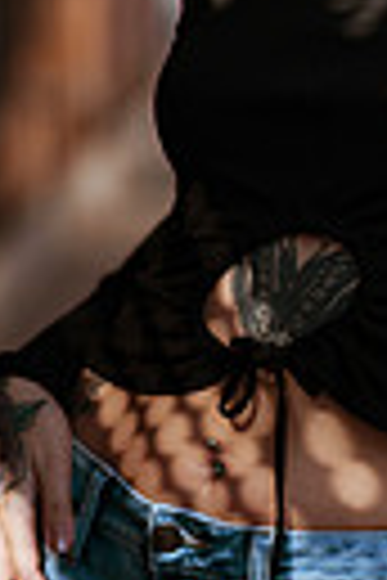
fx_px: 3257
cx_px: 477
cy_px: -103
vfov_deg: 10.0
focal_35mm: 202
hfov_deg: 6.7
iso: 50
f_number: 1.4
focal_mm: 58
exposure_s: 1/1250
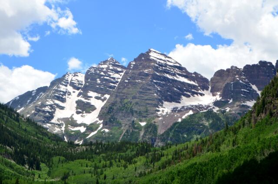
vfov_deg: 20.5
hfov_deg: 30.6
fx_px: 508
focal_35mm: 66
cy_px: 92
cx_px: 139
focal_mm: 44
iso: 200
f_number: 16
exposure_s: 1/160
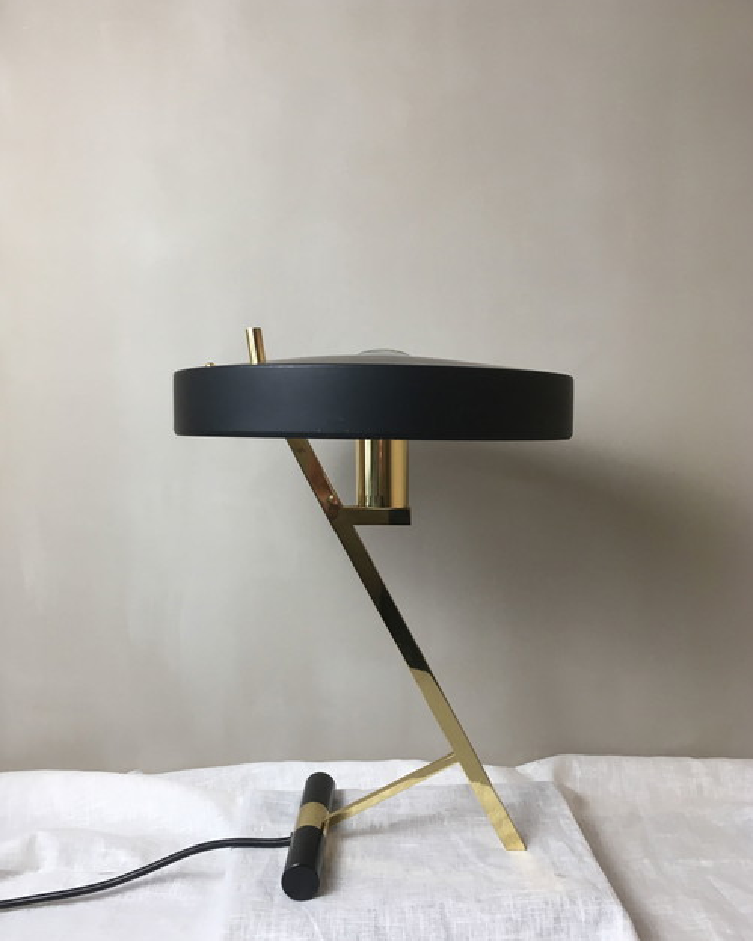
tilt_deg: -5.7
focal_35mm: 31
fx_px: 864
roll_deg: +0.1
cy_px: 473
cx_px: 385
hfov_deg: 47.1
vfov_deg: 57.2
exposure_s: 1/33
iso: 32
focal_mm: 4.15
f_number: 2.2
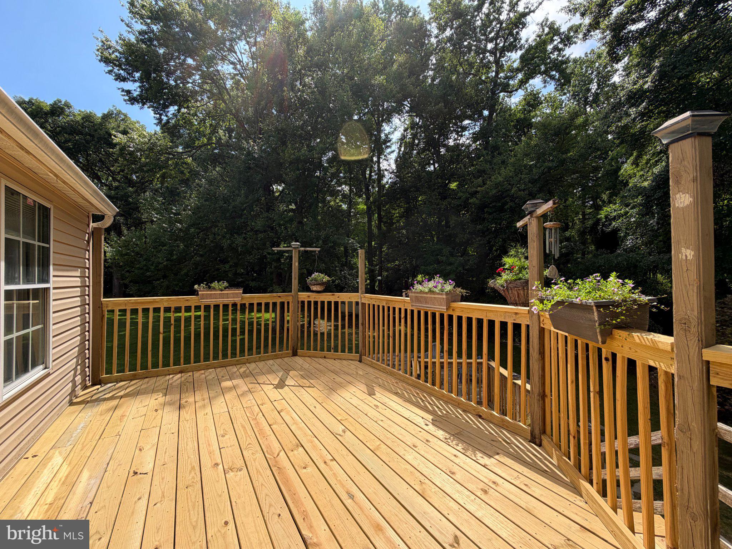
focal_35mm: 14
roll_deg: +1.2
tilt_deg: +0.5
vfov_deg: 85.7
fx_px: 296
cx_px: 366
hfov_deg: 102.1
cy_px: 274
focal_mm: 2.22
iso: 25
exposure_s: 1/770
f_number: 2.2
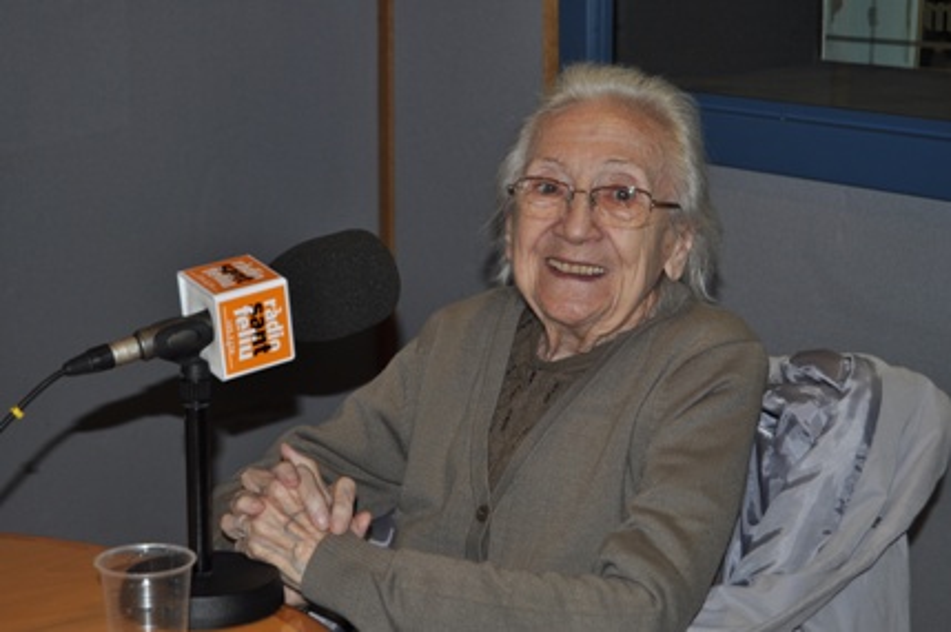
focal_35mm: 82
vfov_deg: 16.5
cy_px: 316
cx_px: 476
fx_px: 2177
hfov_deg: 24.6
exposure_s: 1/60
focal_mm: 55
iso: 250
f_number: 5.6
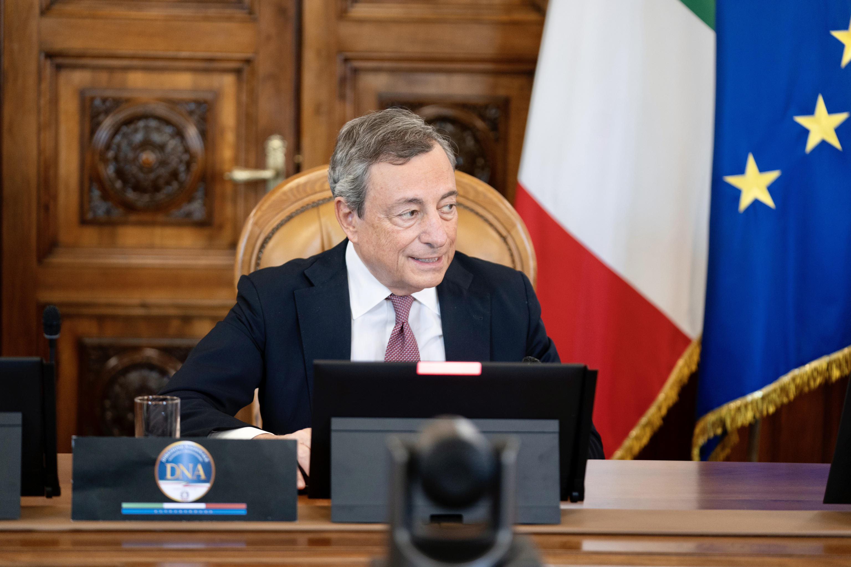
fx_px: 2482
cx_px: 426
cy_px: 284
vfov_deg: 13.0
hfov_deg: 19.5
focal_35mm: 105
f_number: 2.8
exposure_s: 1/125
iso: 1600
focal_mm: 105
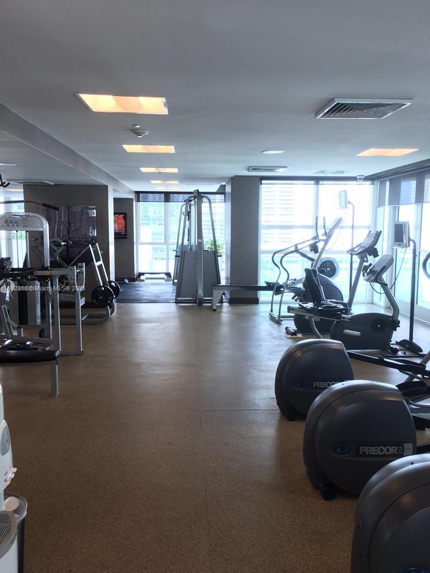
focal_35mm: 30
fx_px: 497
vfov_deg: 60.0
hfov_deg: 46.8
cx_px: 217
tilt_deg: -6.2
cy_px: 289
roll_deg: -0.4
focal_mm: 4.15
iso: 25
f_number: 2.2
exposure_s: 1/30
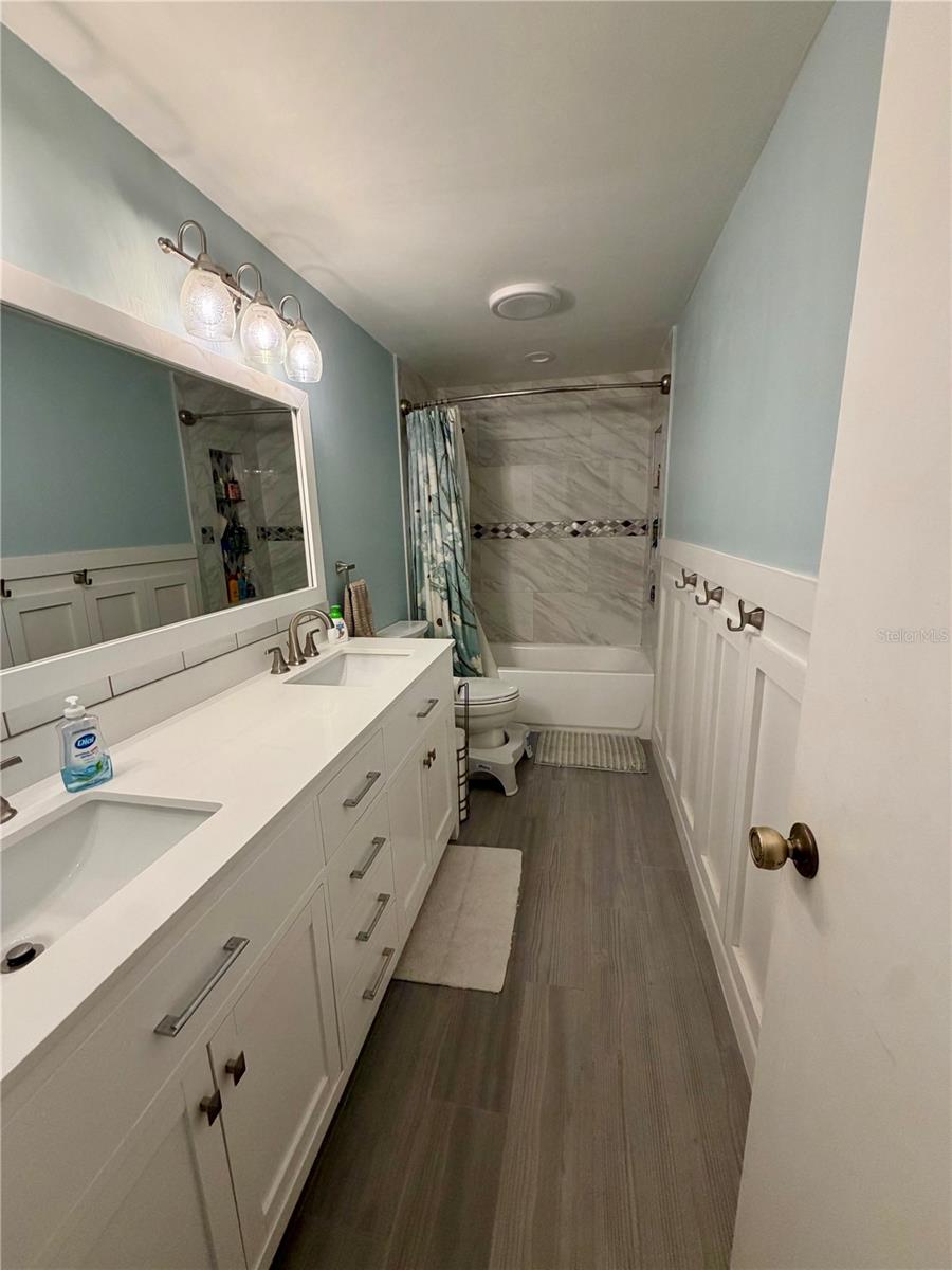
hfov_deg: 85.7
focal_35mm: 14
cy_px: 635
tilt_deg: -12.8
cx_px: 476
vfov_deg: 102.1
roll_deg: +2.5
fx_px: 513
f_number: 2.2
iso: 250
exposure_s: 1/120
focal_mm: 2.22
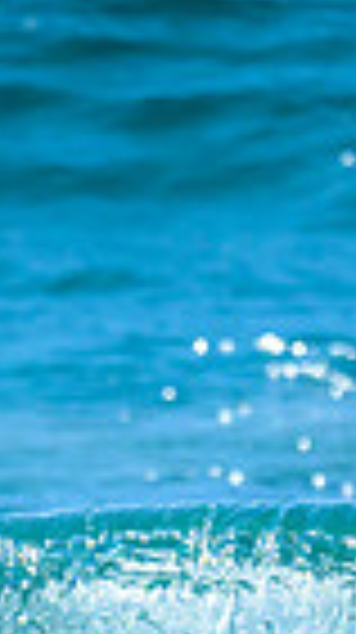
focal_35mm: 4745
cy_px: 674
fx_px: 79868
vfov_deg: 0.5
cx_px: 460
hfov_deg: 0.3
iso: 320
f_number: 6.3
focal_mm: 800
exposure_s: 1/3200
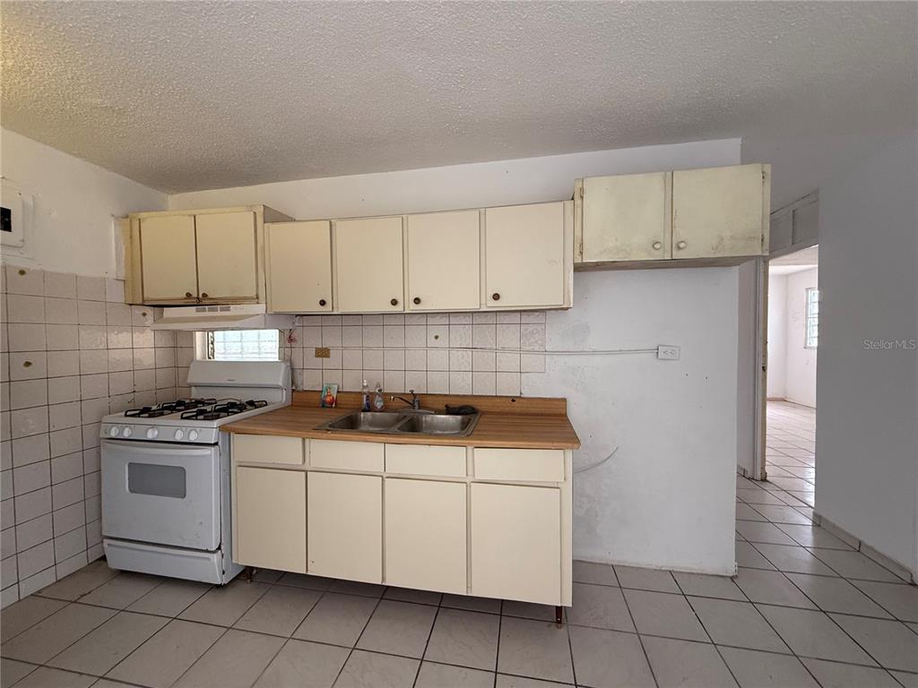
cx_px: 459
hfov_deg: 102.1
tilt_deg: -1.3
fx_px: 371
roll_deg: +0.4
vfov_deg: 85.7
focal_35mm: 14
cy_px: 344
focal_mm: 2.22
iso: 320
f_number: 2.2
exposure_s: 1/99
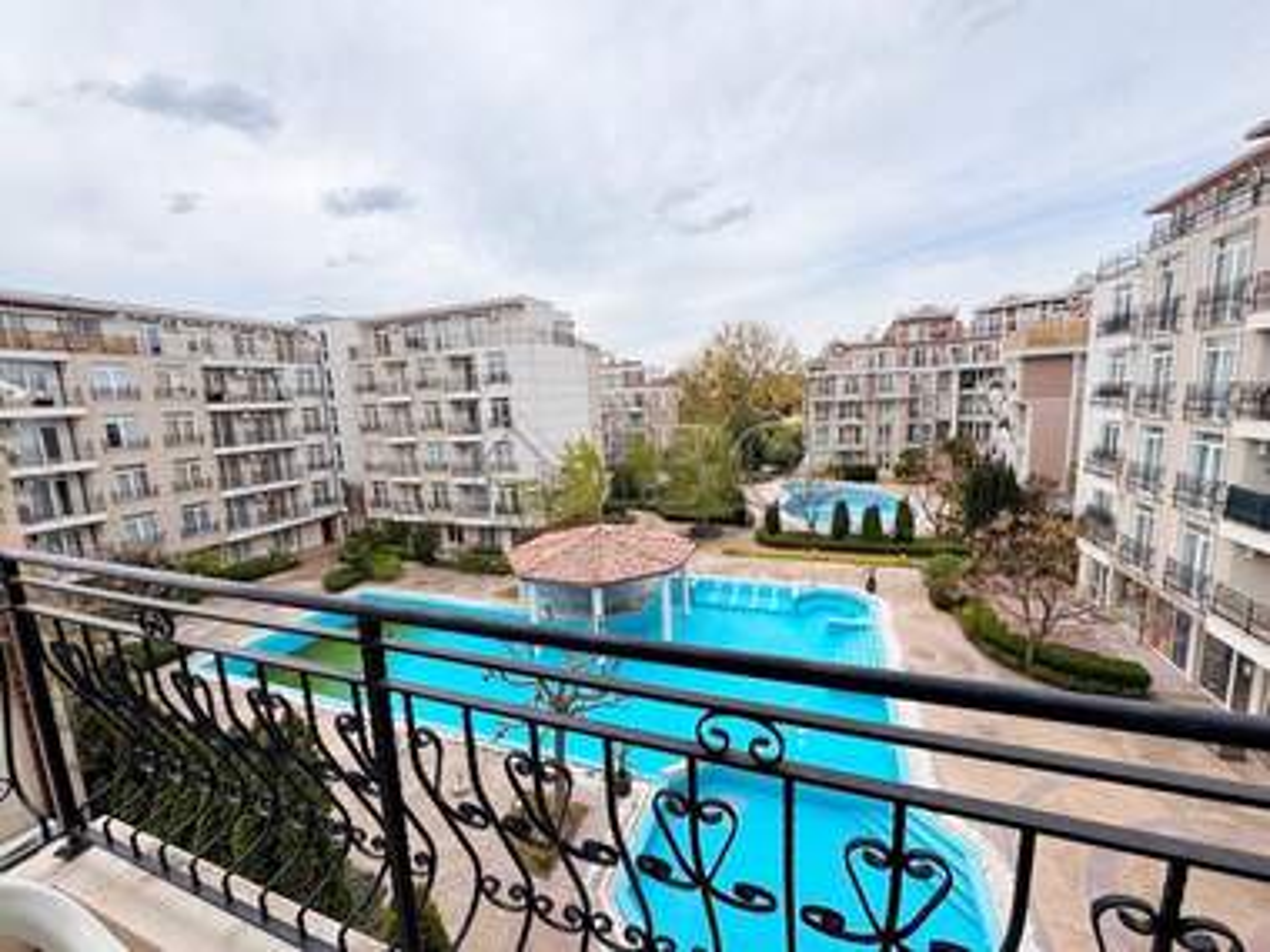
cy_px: 476
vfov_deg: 85.7
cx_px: 635
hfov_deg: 102.1
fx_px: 514
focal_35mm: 14
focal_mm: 2.22
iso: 50
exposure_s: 1/1346
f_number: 2.2
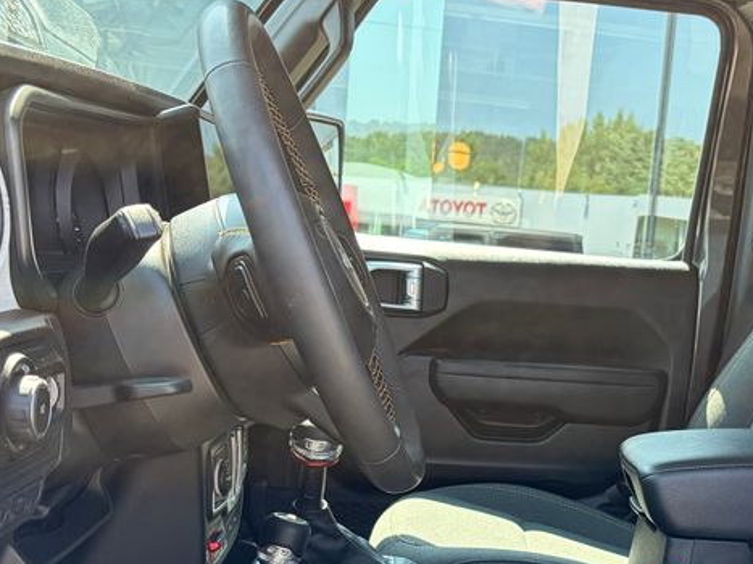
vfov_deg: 25.1
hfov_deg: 32.7
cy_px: 474
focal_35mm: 57
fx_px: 1240
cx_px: 616
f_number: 1.6
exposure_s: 1/206
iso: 80
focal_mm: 5.96
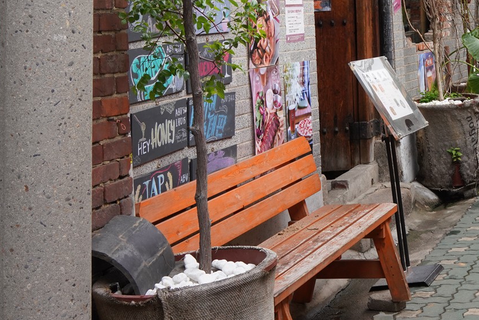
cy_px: -6
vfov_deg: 16.1
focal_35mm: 83
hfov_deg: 23.0
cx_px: 529
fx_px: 1105
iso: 640
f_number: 13
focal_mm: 35
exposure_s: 1/100
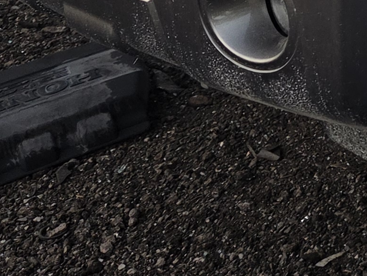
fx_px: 1262
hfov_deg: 14.3
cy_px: -278
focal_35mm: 119
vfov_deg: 11.3
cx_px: 690
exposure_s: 1/180
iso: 50
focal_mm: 5.4
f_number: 1.8
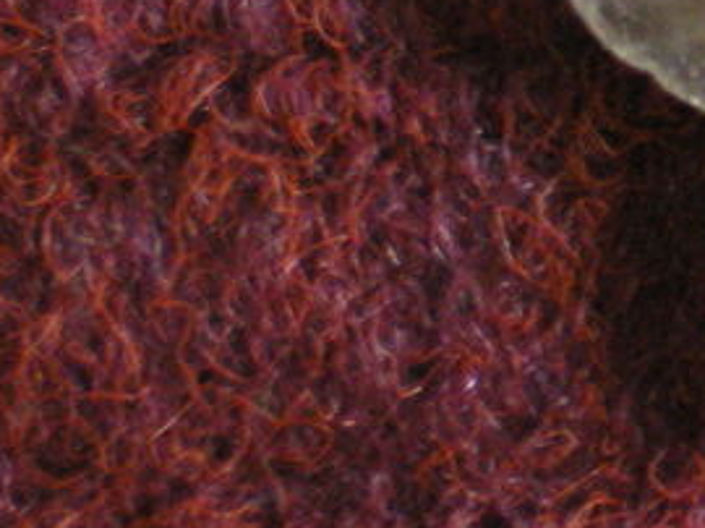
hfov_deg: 13.6
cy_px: -434
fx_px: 2869
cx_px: 825
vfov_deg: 9.9
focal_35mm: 141
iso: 400
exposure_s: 1/8
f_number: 3.1
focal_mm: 6.3
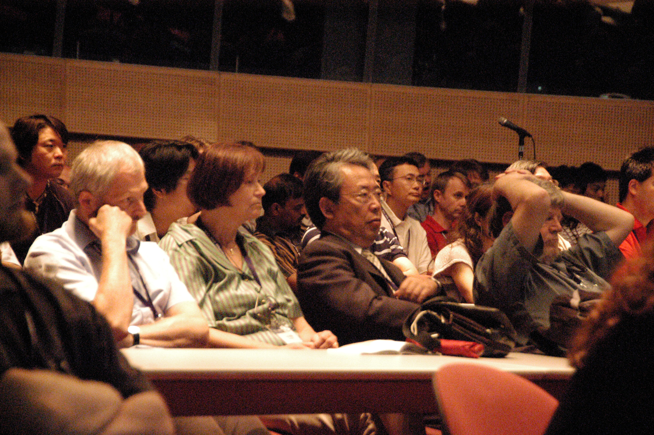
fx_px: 3539
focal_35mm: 195
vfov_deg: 7.0
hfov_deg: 10.6
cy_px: 218
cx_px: 327
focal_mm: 130
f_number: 5.6
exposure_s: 1/30
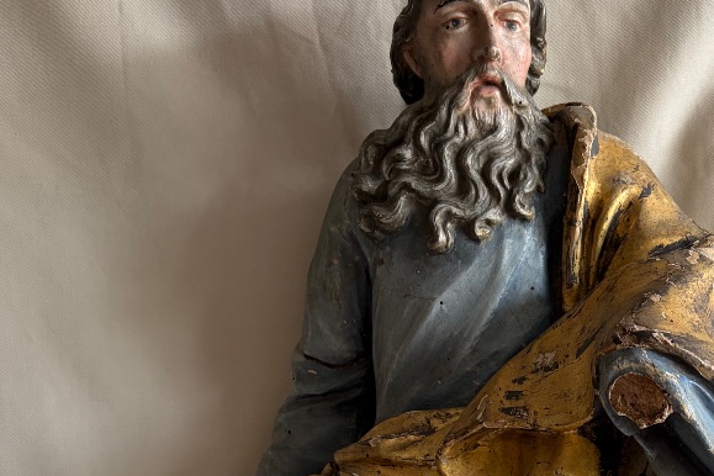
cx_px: 552
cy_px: 512
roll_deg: -1.6
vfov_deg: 22.9
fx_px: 1111
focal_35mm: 56
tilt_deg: -8.1
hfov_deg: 34.7
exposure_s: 1/122
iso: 125
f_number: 1.6
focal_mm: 5.96
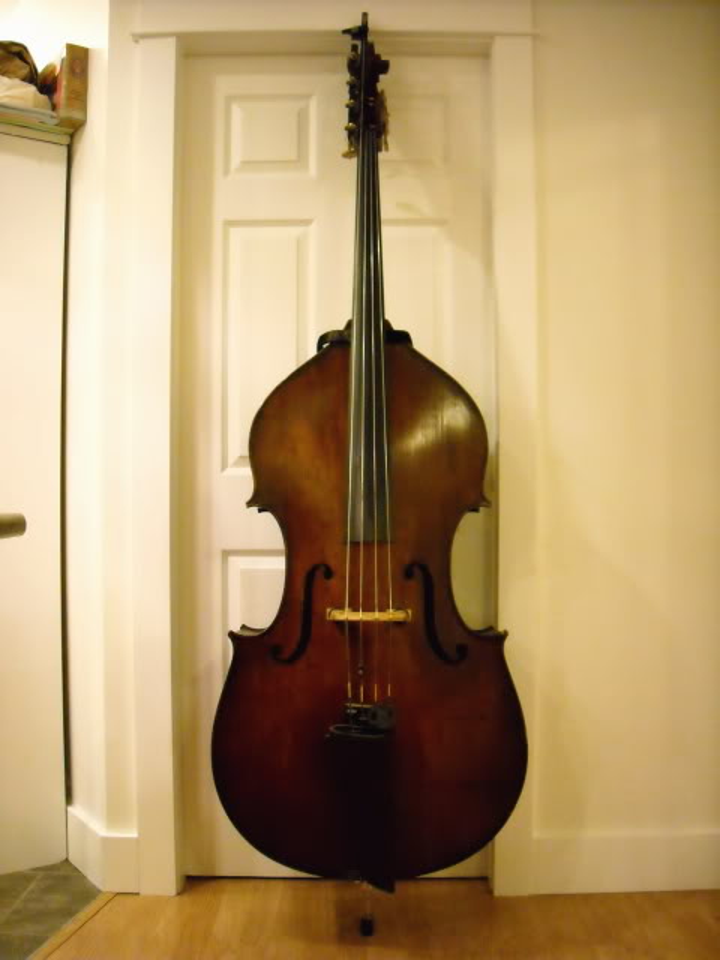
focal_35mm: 35
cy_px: 480
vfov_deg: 52.6
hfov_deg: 40.7
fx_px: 971
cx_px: 360
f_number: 2.8
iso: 800
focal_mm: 5.7
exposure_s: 1/40
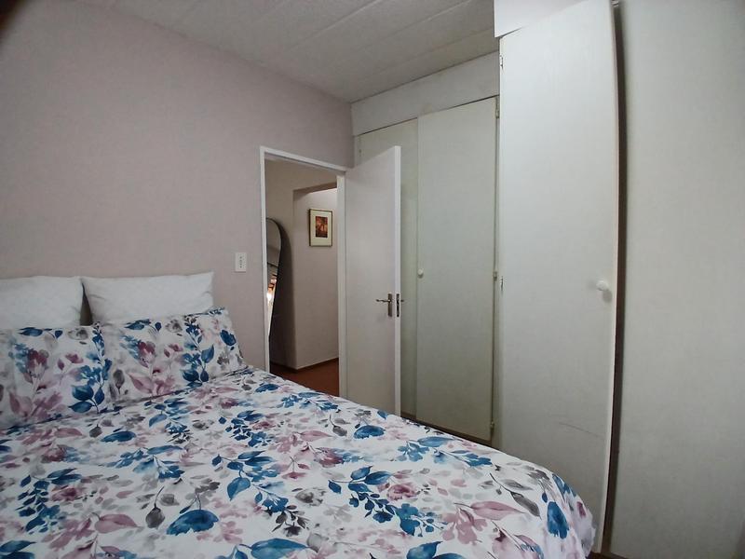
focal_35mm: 17
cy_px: 280
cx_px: 372
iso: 160
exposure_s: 1/33.3
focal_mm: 1.4
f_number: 2.2
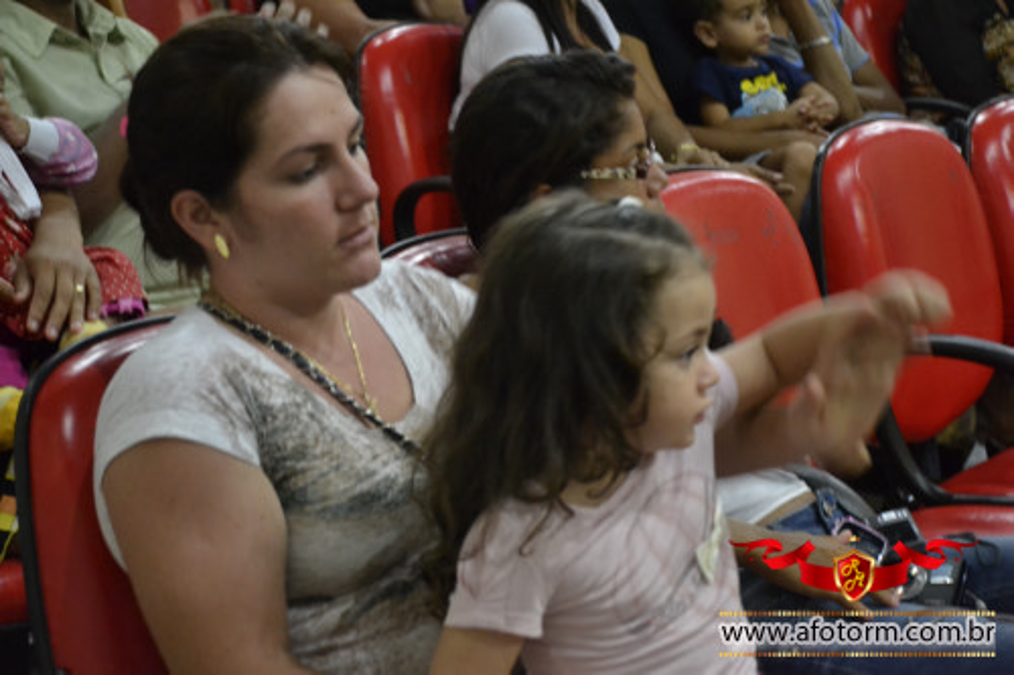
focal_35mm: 87
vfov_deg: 15.7
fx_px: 2450
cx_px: 507
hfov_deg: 23.4
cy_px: 338
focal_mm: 58
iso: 3200
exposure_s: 1/15
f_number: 5
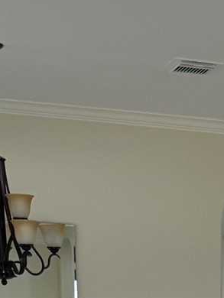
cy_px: 603
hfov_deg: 11.4
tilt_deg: -12.7
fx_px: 1086
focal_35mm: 126
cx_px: 317
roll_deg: -2.2
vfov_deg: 13.4
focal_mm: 6.76
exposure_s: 1/81
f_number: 1.78
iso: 200
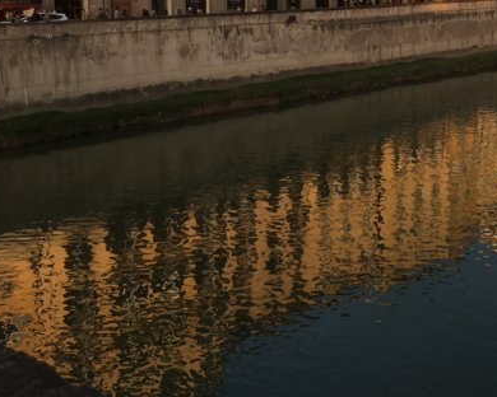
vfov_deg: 25.4
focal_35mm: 58
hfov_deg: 30.3
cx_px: 493
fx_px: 853
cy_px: 36
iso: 25
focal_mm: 4.15
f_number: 2.2
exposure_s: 1/490
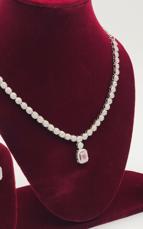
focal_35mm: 83
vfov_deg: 24.9
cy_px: 92
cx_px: 74
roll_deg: -1.1
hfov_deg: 15.7
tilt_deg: -17.0
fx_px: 517
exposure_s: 1/100
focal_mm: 6
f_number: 2.4
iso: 25
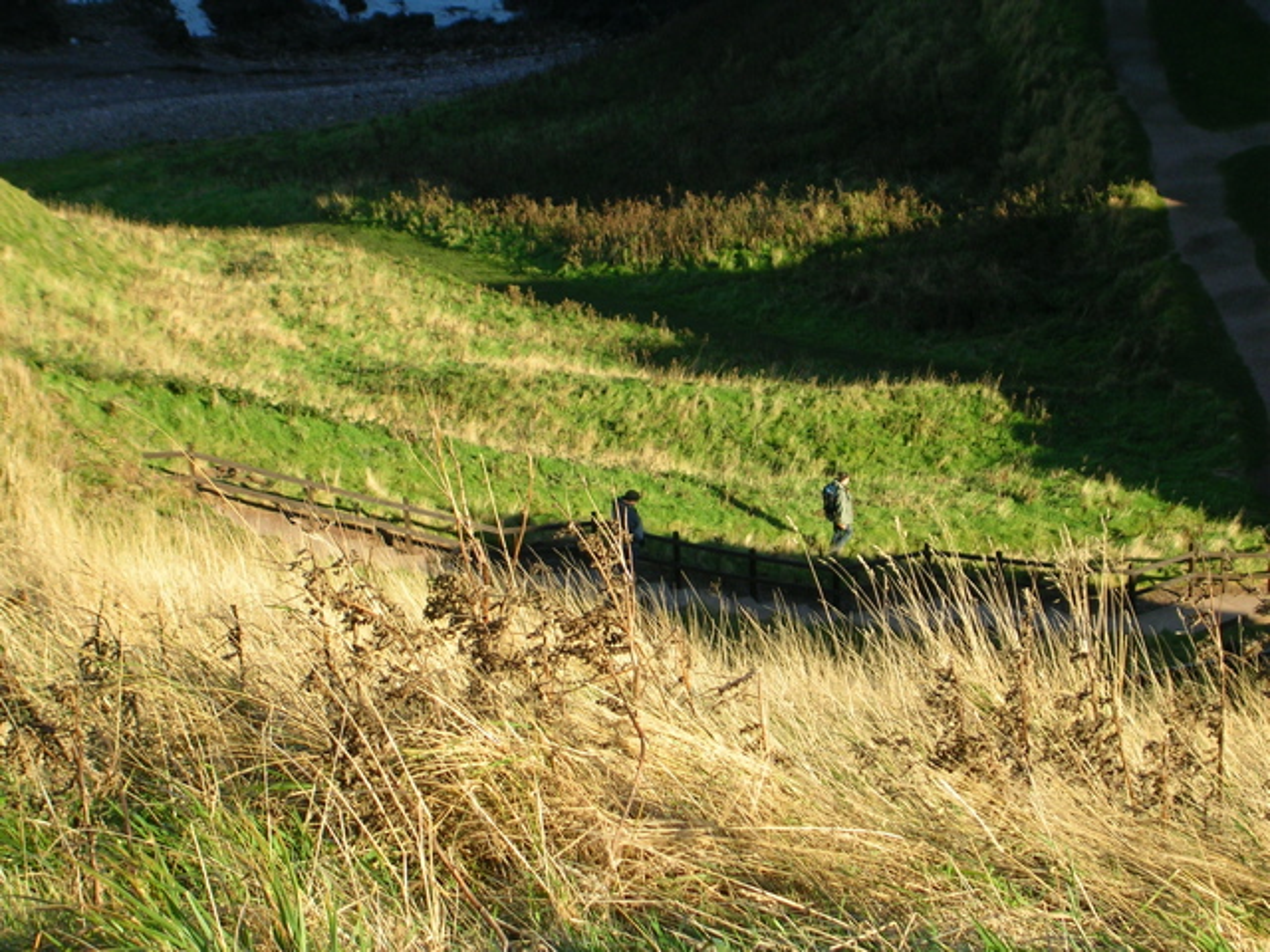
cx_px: 635
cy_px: 476
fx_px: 4219
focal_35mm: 115
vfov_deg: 12.9
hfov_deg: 17.1
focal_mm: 17.4
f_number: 4.9
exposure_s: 1/173
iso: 50
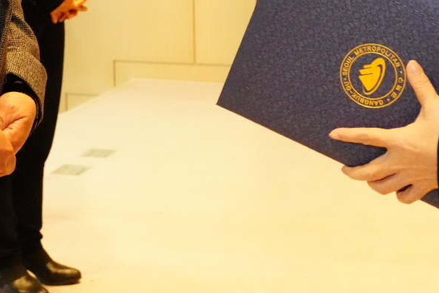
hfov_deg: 19.6
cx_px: 275
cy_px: -70
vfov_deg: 12.8
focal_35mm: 104
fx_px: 1268
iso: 16000
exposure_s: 1/160
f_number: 5.6
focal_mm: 34
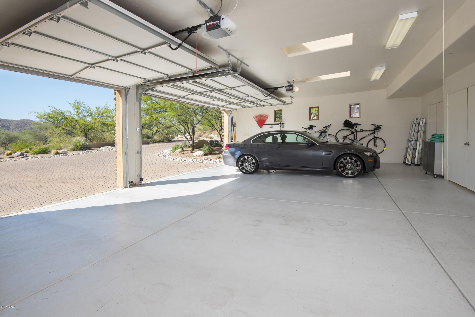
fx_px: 211
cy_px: 158
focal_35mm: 16
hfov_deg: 96.7
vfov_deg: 73.8
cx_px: 238
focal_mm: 16
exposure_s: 1/160
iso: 400
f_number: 9
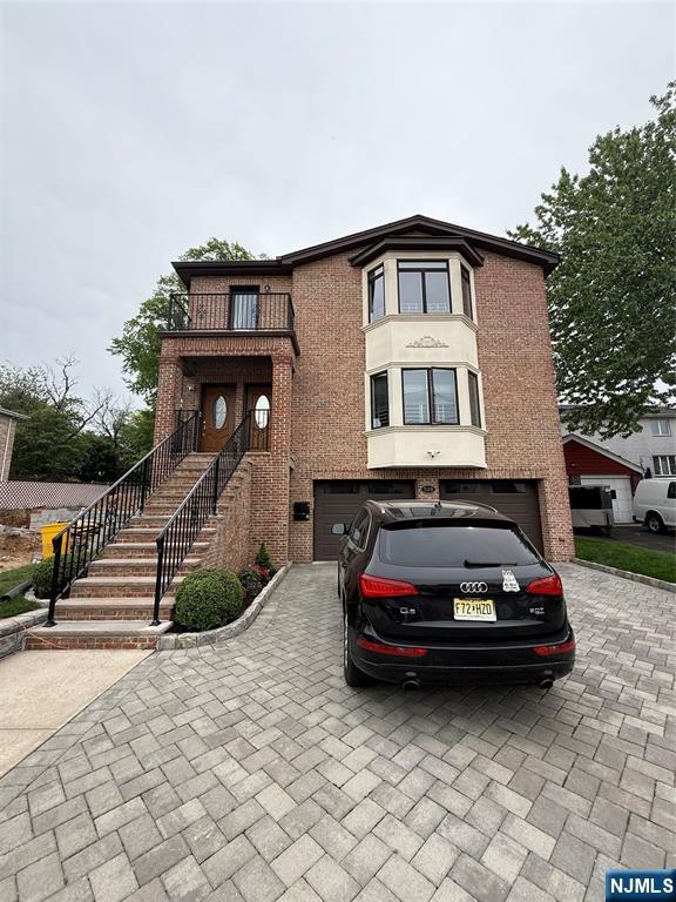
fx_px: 365
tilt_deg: +10.6
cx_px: 338
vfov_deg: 102.1
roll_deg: +0.3
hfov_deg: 85.7
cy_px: 451
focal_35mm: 14
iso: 64
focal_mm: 2.22
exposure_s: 1/841
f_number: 2.2
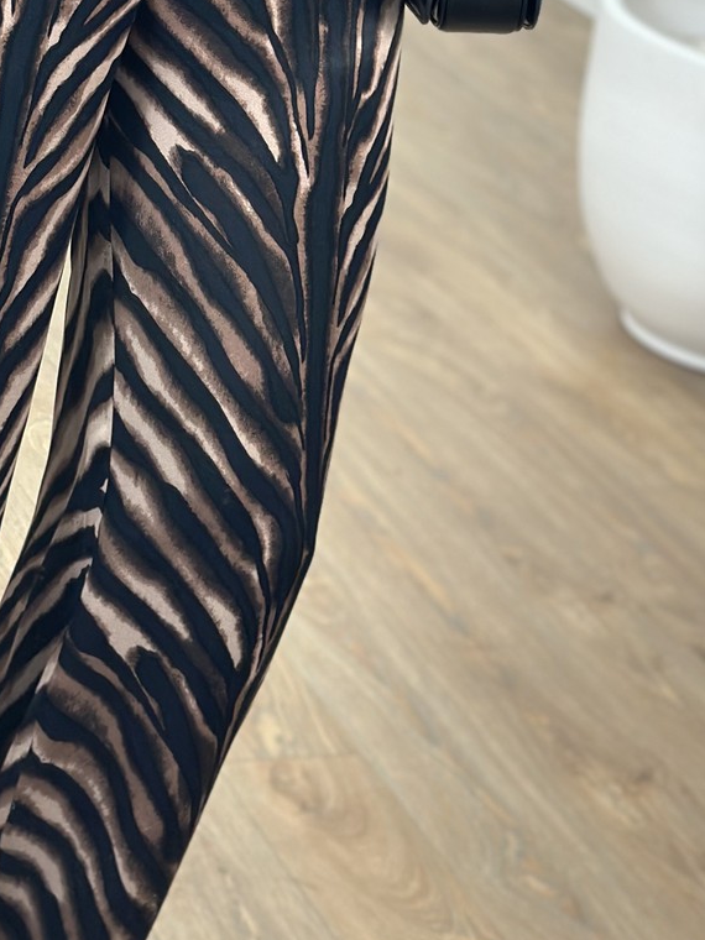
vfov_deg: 19.4
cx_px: 124
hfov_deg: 14.5
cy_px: 281
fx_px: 2743
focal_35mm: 101
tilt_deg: -45.4
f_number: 1.78
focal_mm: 6.86
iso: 160
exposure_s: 1/100
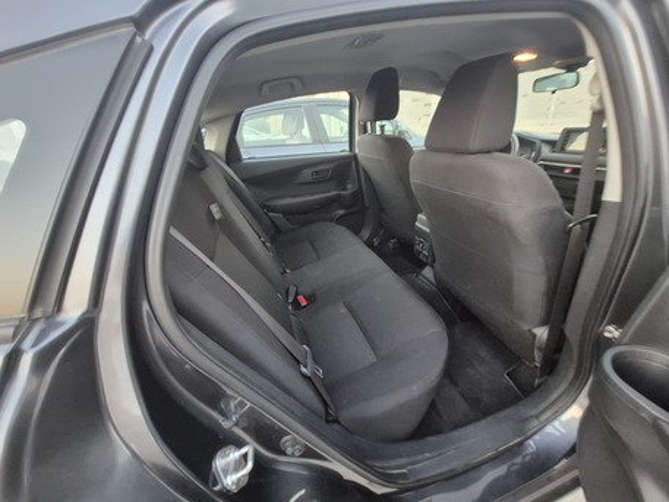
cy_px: 251
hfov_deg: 106.2
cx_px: 334
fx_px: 251
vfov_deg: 89.9
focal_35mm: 13
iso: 1250
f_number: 2.2
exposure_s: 1/24
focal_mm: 1.74
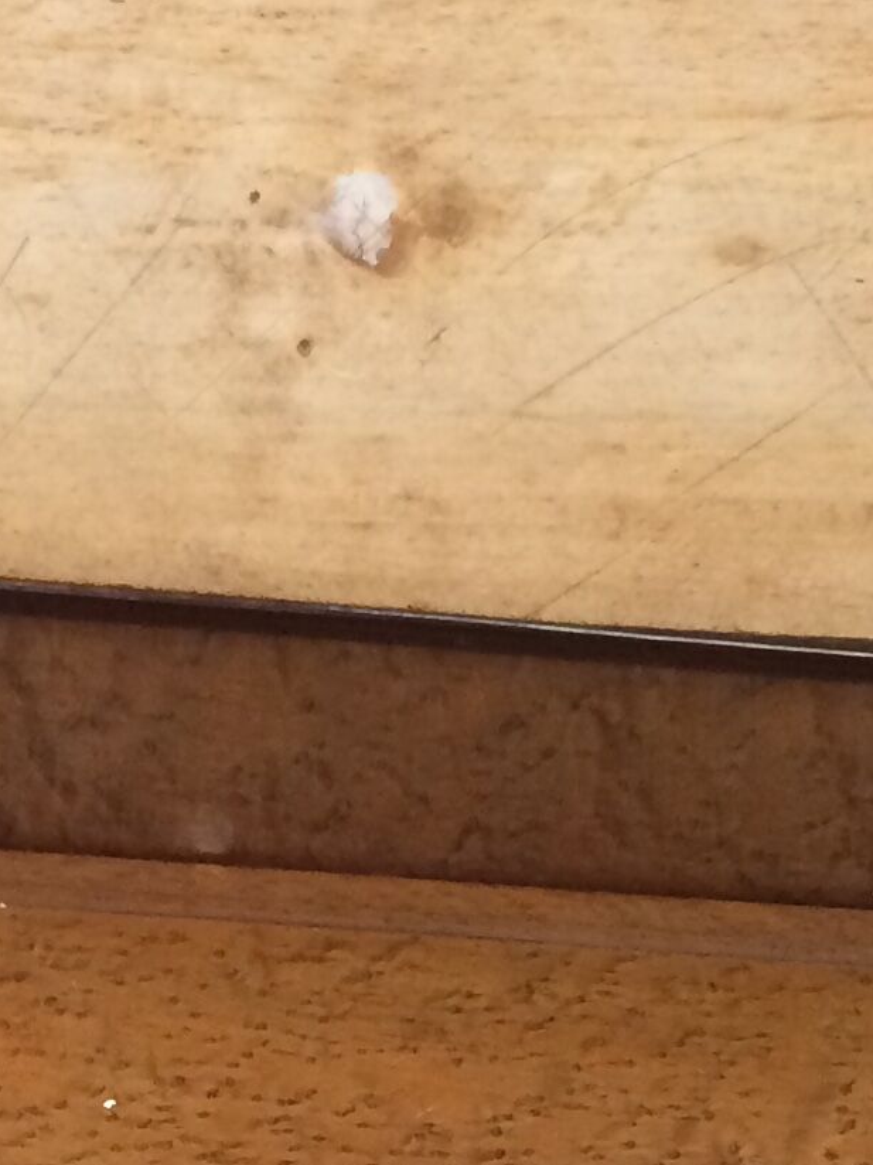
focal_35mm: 115
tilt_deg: -34.6
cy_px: 1356
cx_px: 365
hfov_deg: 12.9
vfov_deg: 16.5
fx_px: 3868
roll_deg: +0.2
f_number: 2.2
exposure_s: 1/33
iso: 250
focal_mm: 4.15
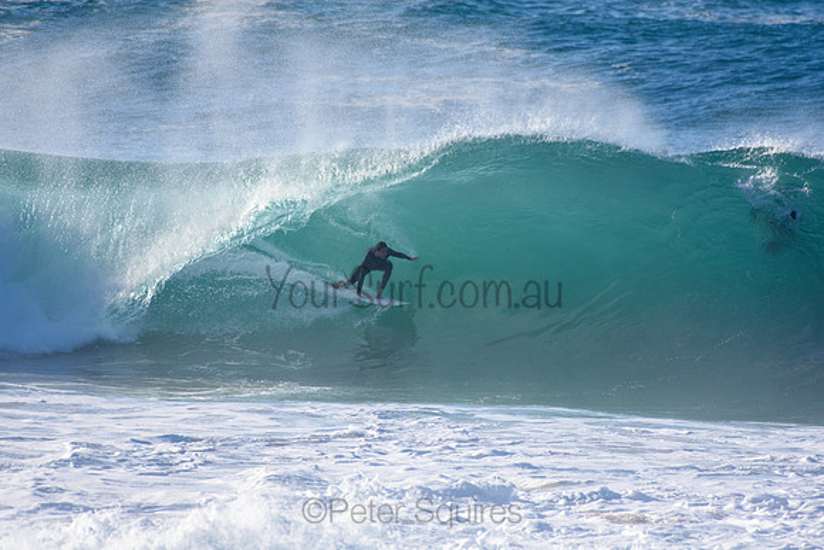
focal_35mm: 750
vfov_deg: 1.8
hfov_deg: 2.7
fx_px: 17170
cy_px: 275
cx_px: 412
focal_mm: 500
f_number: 5.6
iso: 400
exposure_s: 1/2000
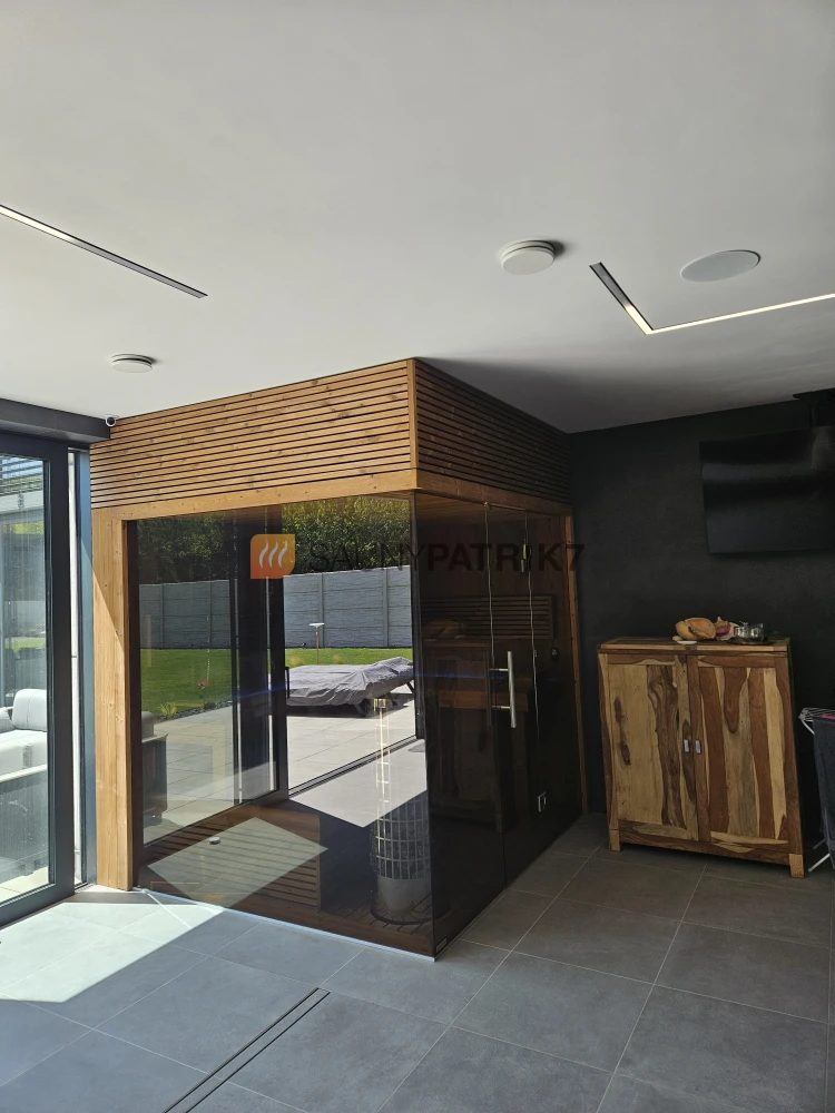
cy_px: 556
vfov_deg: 73.9
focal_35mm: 23
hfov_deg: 58.9
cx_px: 418
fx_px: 740
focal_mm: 5.4
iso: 32
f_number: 1.8
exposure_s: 1/180
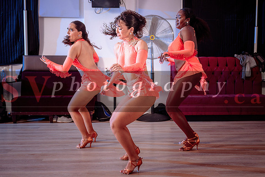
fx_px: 317
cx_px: 152
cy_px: 86
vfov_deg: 31.1
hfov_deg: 45.2
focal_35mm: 43
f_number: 3.5
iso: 800
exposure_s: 1/200
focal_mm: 32.5
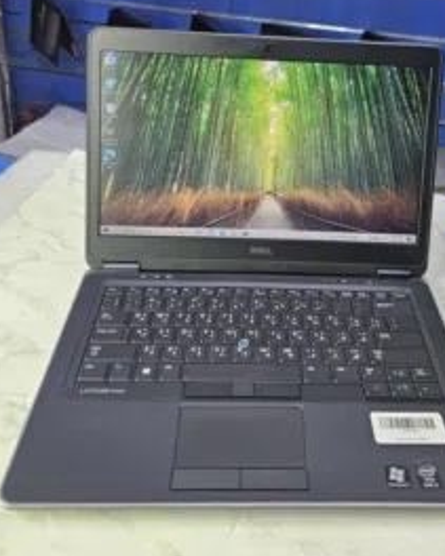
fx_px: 560
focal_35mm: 34
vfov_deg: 51.0
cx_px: 283
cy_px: 152
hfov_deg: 42.9
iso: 160
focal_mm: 6.3
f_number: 1.7
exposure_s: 1/100
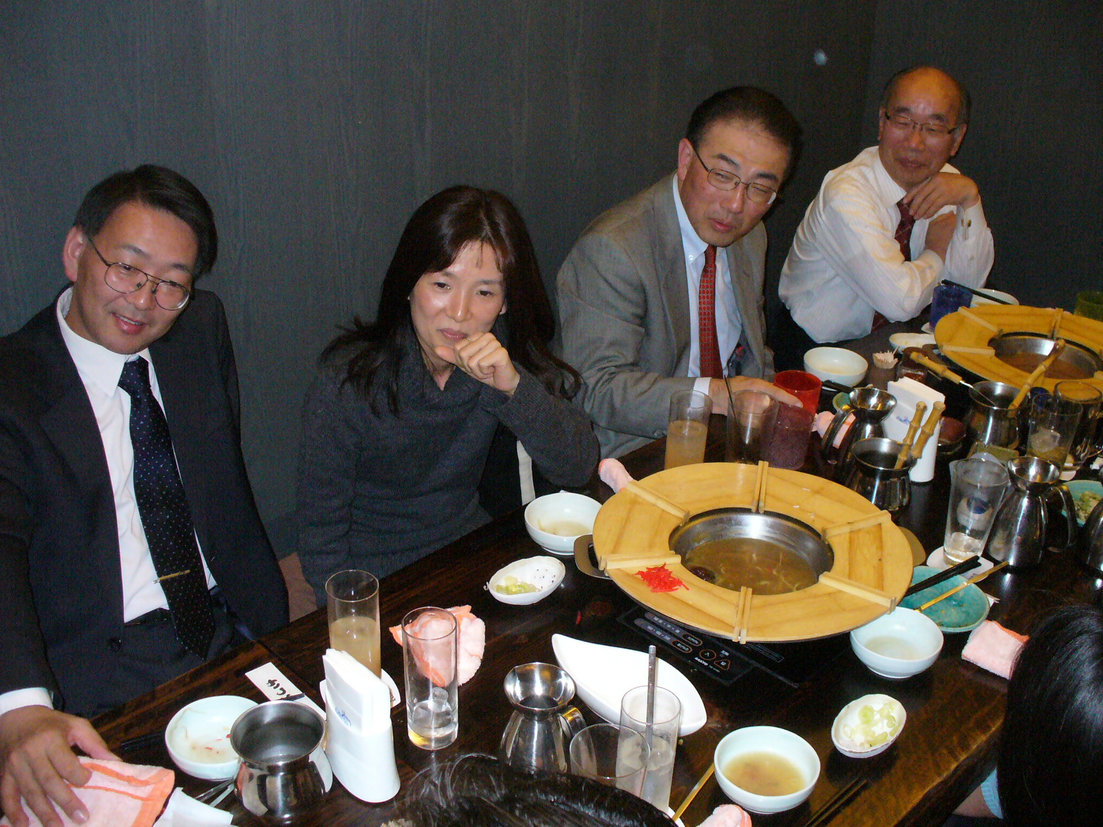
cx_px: 552
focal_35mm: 37
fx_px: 1179
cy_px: 414
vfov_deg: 38.7
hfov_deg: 50.1
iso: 400
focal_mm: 6.1
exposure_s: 1/60
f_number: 2.8
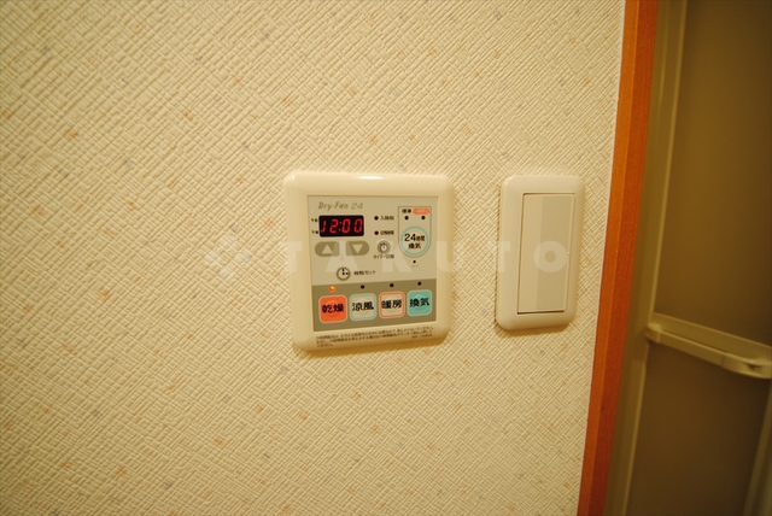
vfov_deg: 90.1
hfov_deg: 112.6
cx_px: 386
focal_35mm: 12
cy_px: 258
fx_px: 258
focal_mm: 8
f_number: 4.5
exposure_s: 1/6
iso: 100
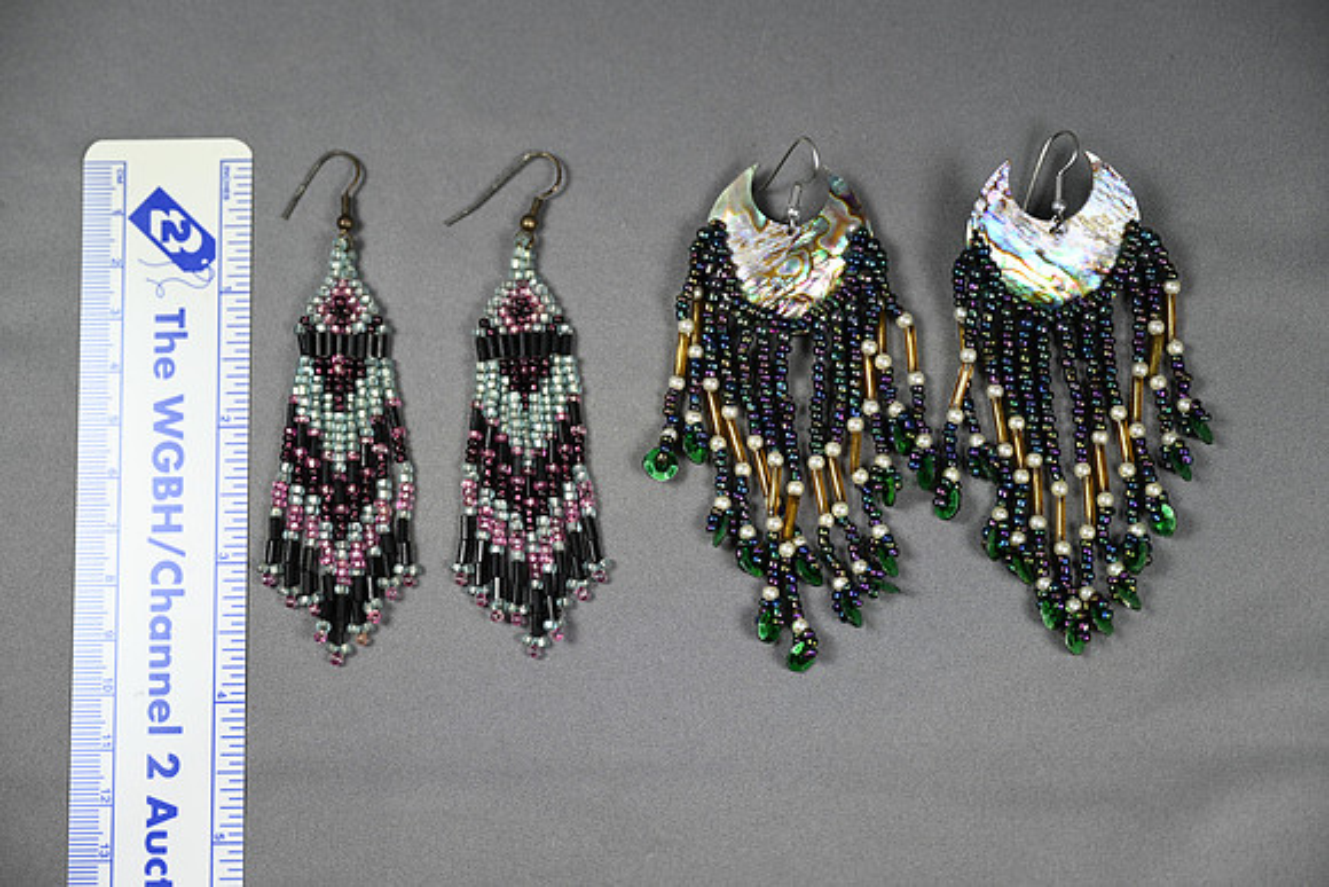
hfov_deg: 32.9
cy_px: 444
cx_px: 664
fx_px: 2252
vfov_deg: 22.3
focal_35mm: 61
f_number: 2.8
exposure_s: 1/320
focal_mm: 61
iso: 400
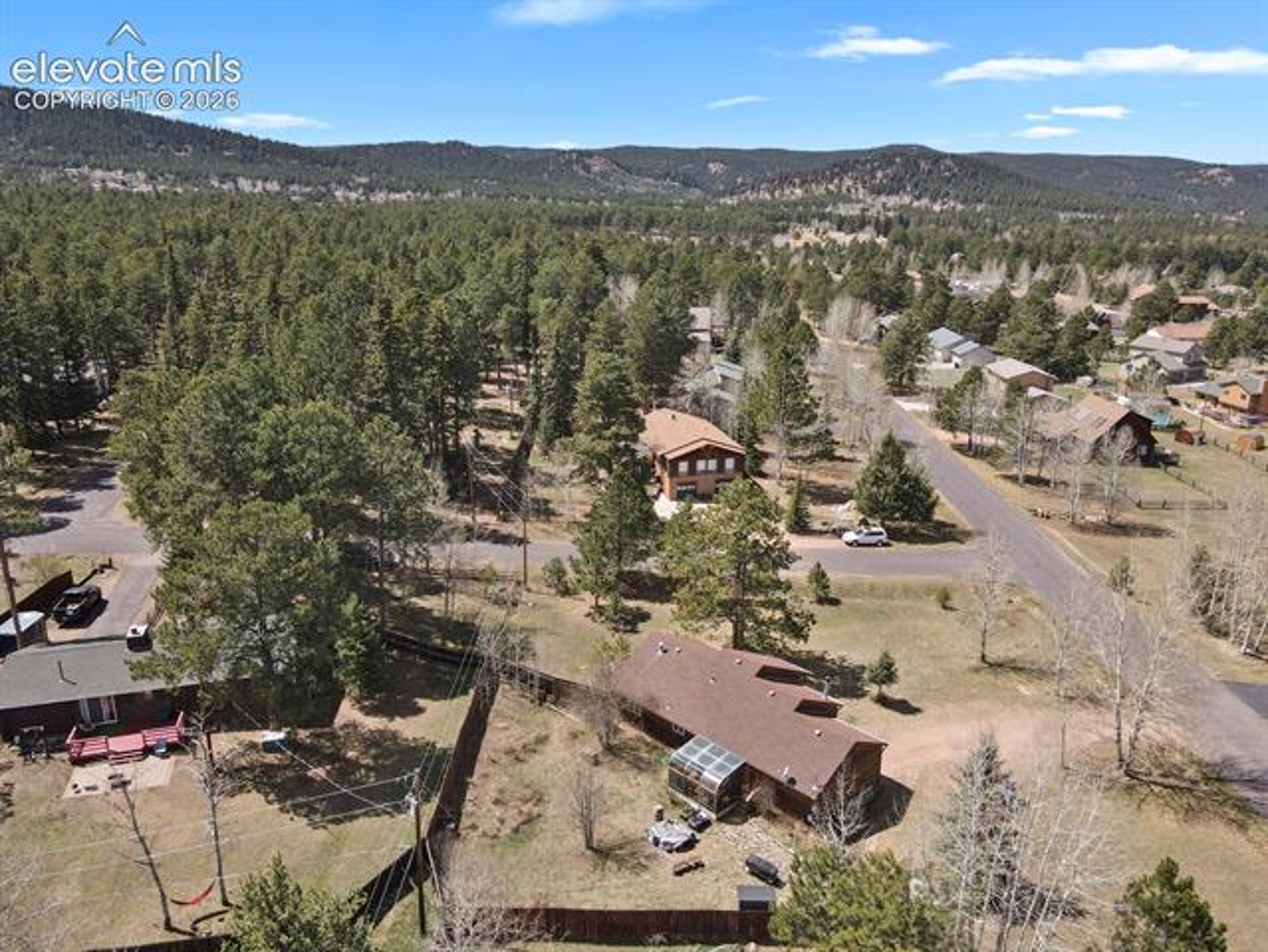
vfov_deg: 56.9
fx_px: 880
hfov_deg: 71.6
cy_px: 476
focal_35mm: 24
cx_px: 634
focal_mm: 4.5
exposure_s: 1/250
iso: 100
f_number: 2.8
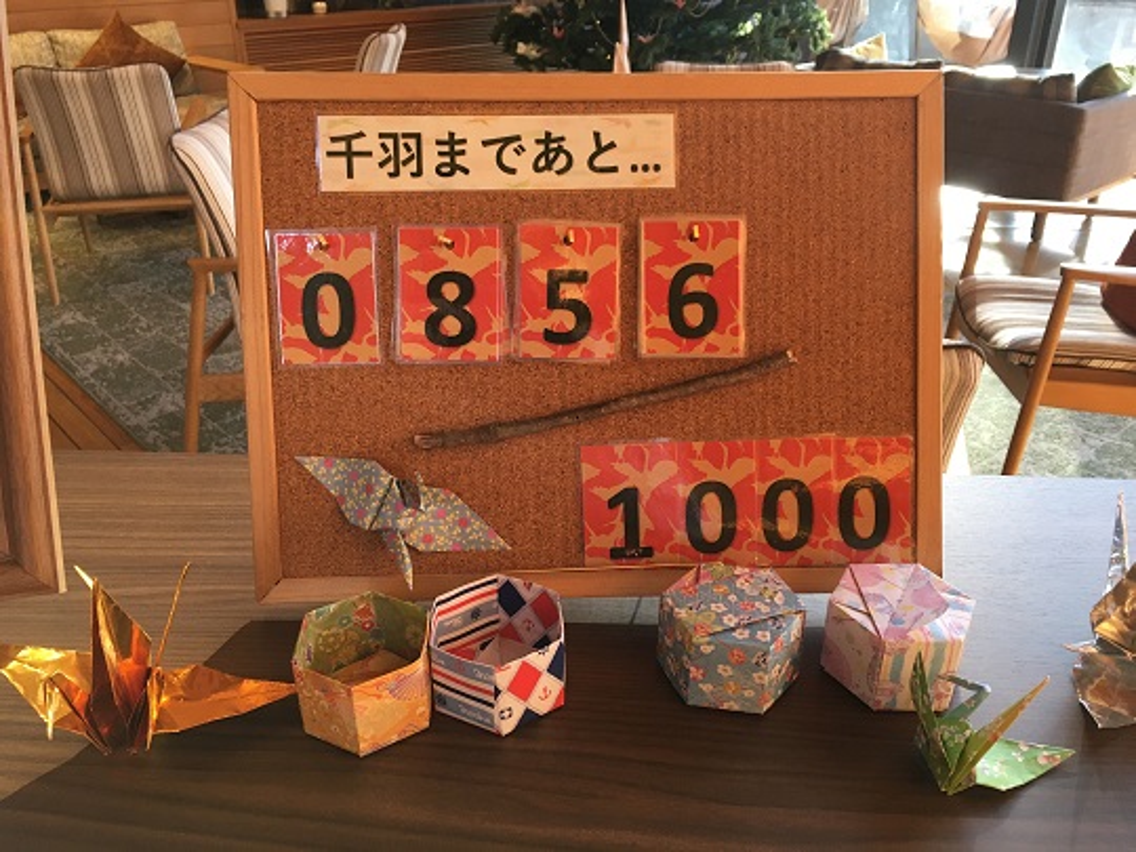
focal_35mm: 29
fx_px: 952
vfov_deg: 48.2
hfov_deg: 61.7
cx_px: 568
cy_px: 426
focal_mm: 4.15
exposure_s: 1/30
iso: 40
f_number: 2.2
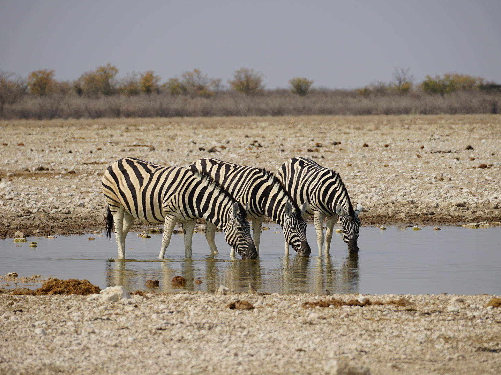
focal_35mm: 443
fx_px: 6412
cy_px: 187
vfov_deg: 3.4
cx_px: 257
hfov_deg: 4.5
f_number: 7.1
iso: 100
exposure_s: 1/500
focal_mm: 273
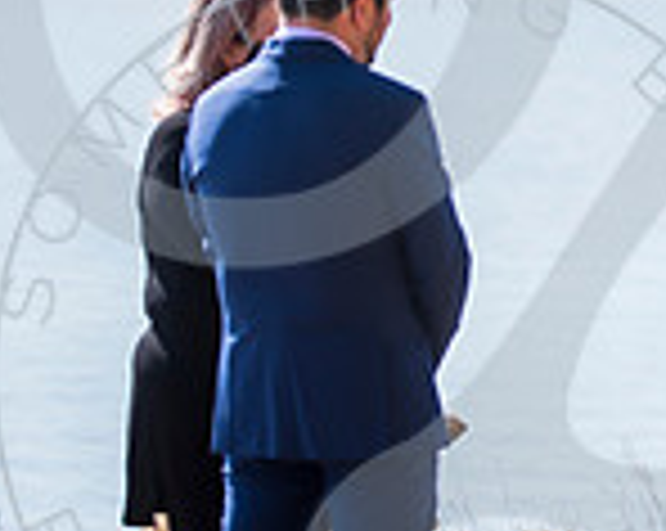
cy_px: 32
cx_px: 612
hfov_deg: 7.1
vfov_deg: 5.7
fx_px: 5335
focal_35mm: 271
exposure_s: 1/1000
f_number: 2.8
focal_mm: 95
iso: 100
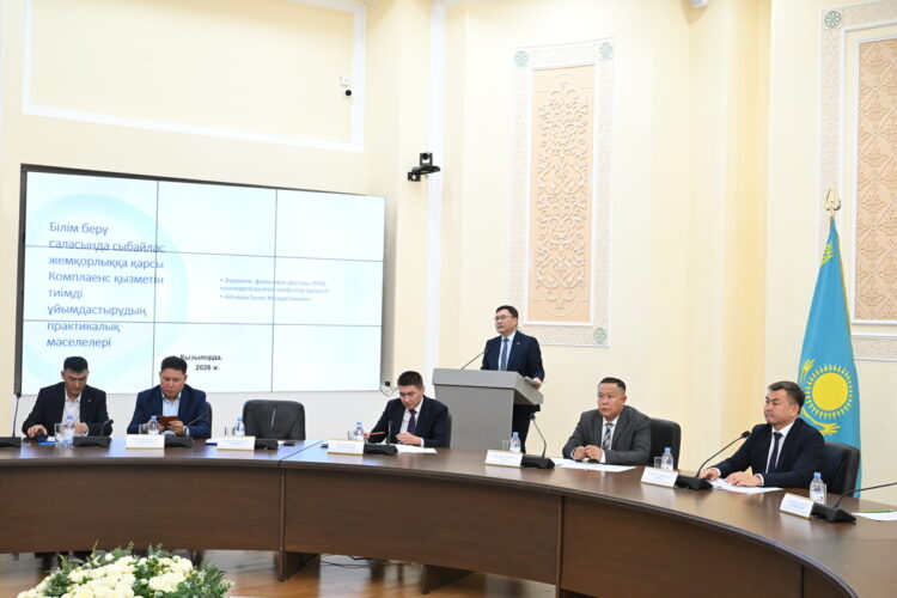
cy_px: 299
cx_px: 448
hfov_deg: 41.9
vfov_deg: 28.6
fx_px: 1171
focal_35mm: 47
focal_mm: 47
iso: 5000
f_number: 7.1
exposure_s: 1/250
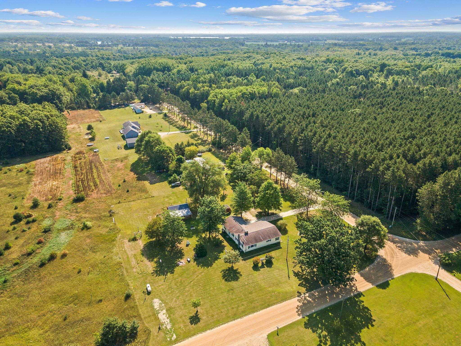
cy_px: 173
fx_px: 320
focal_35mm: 24
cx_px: 230
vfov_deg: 56.8
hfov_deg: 71.6
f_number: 2.8
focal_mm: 4.5
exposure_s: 1/400
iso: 100
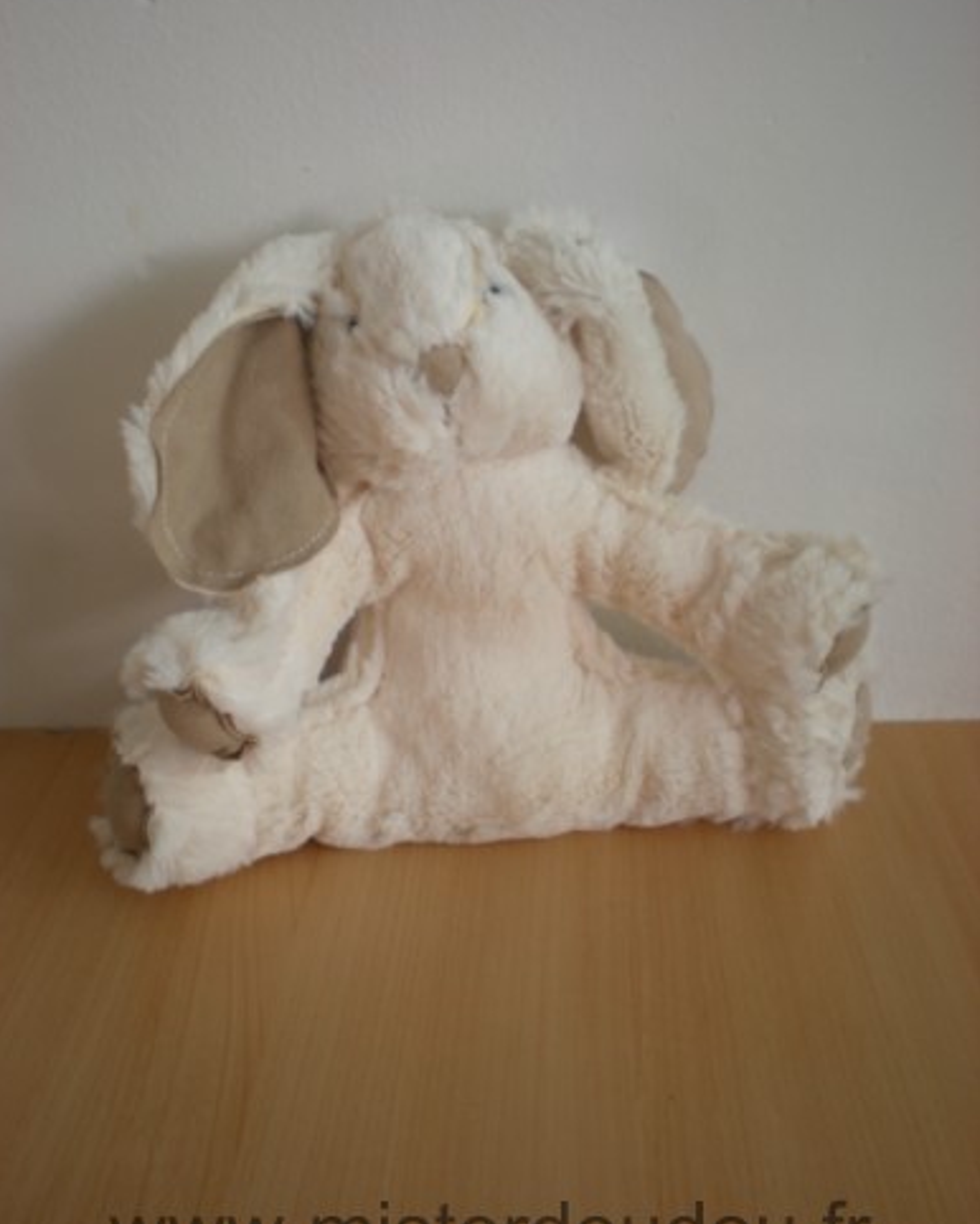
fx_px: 1449
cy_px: 622
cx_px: 487
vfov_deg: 45.8
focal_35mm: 40
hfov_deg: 37.4
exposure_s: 1/58
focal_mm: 6.3
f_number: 3.1
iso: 76
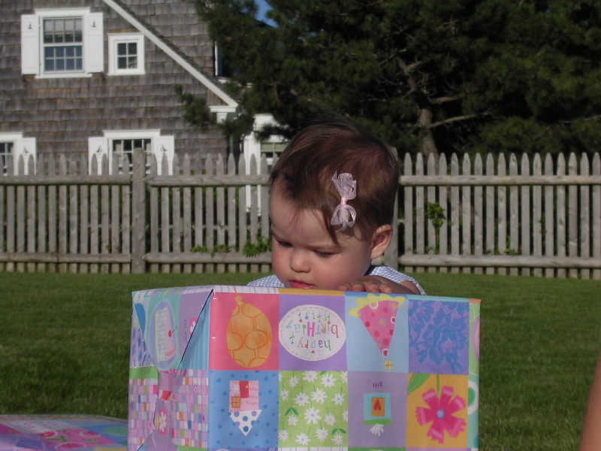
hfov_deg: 17.1
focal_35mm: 115
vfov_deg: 12.9
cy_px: 226
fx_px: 1997
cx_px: 300
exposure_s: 1/965
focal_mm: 17.4
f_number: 4.9
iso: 100
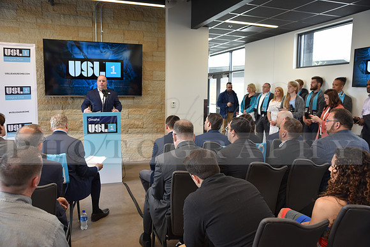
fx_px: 298
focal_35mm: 29
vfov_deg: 45.0
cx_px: 185
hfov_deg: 63.6
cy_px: 124
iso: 400
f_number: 3.2
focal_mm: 29
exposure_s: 1/60
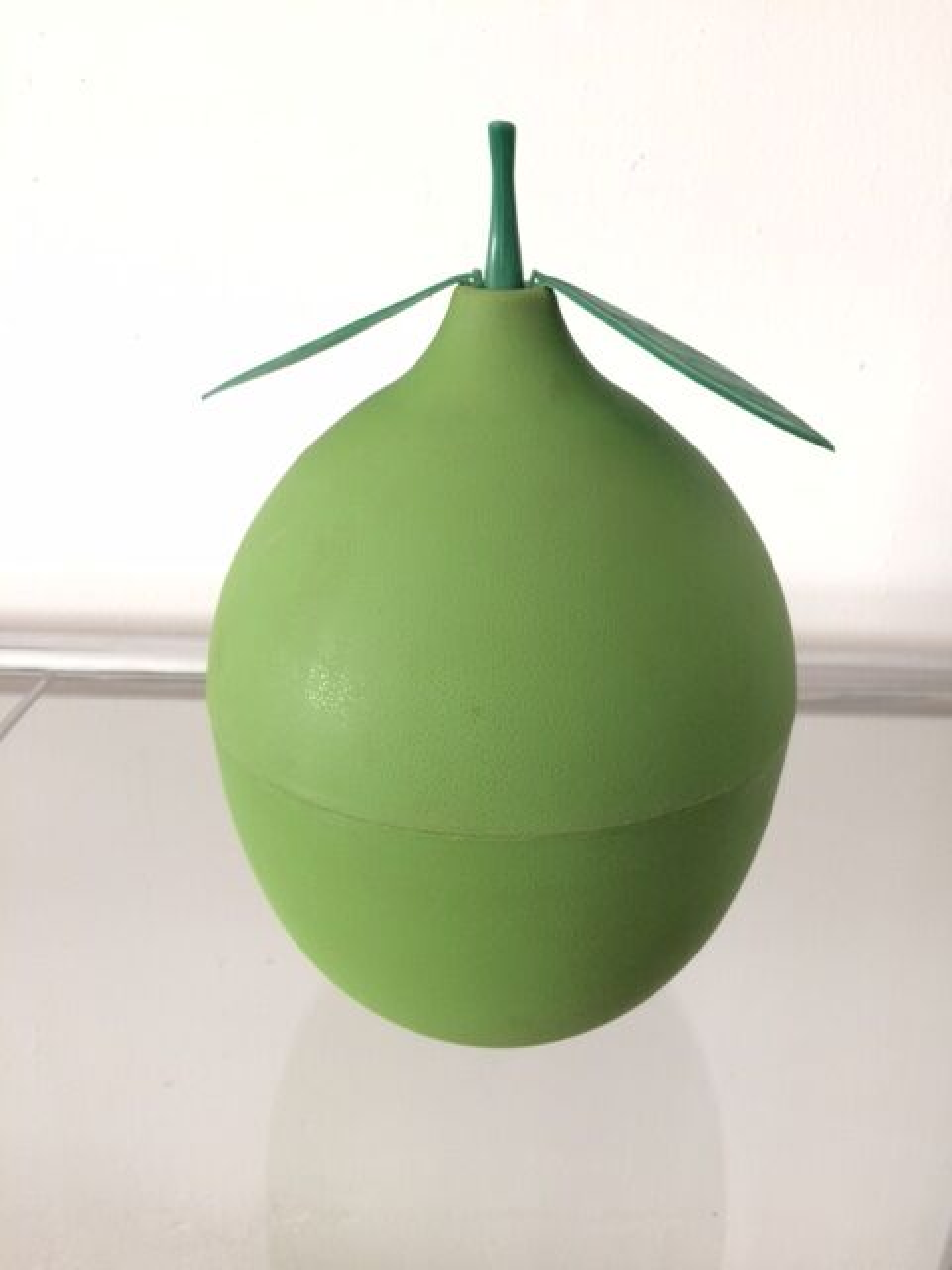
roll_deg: -0.4
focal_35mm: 29
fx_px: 1063
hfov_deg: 48.2
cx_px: 476
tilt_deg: -27.6
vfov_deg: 61.7
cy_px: 635
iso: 160
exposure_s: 1/33
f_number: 2.2
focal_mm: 4.15
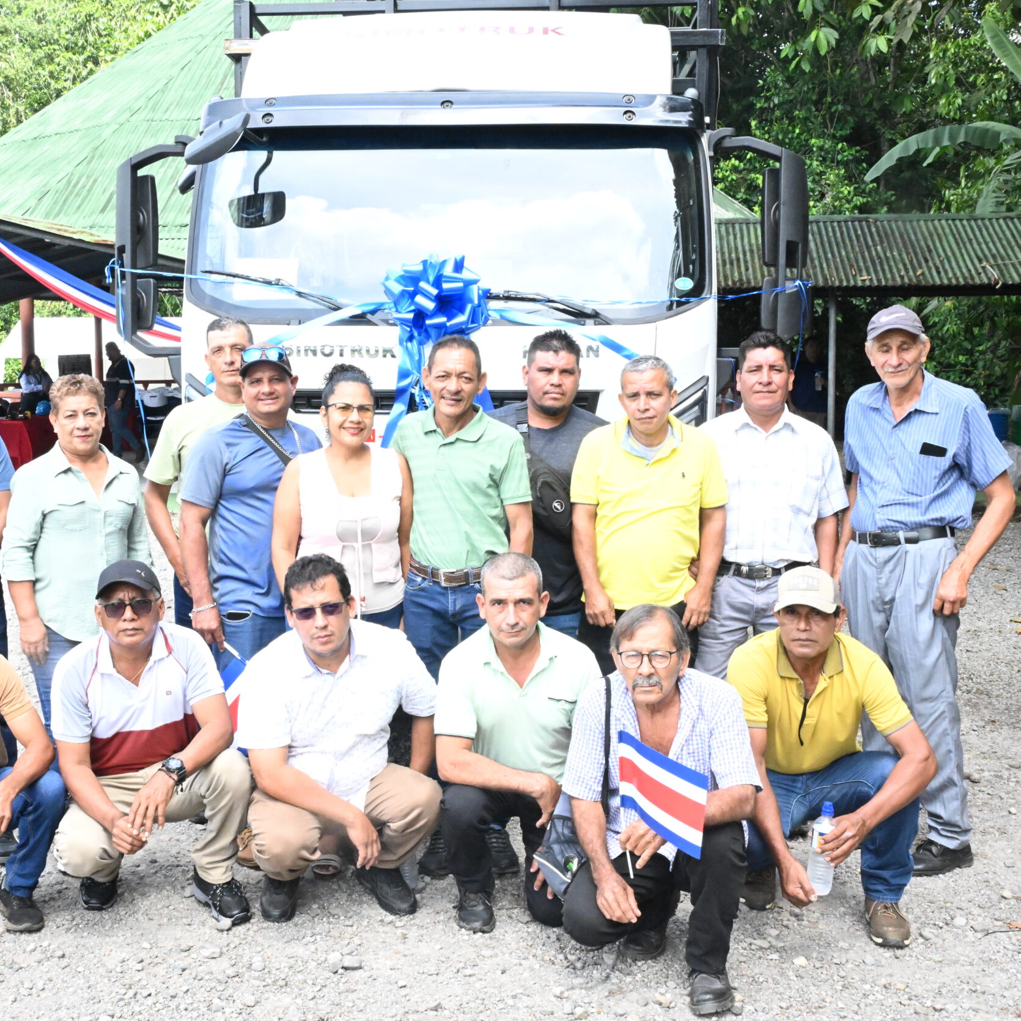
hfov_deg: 38.9
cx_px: 386
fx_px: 1435
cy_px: 500
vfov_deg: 39.2
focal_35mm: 43
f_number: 22
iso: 10000
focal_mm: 33
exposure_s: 1/320
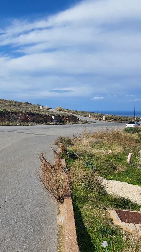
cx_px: 20
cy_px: 126
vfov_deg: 52.8
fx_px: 253
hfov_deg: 30.1
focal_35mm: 38
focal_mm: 4.3
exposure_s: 1/2280
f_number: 2.4
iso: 50
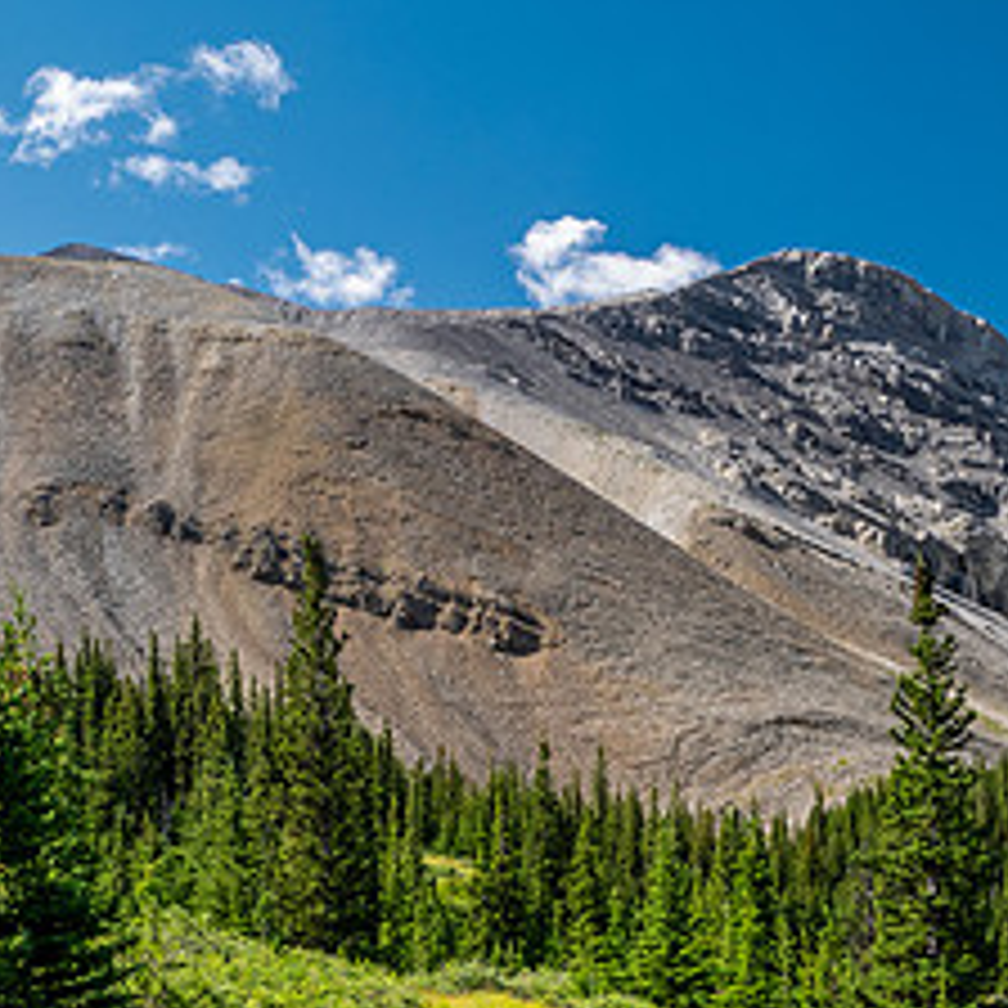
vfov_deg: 29.4
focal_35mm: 55
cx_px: 464
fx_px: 1812
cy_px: 970
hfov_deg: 31.1
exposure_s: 1/80
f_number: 8
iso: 200
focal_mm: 12
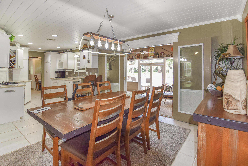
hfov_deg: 95.0
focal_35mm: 16
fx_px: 114
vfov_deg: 72.1
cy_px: 83
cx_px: 124
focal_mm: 11
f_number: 4.5
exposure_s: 1/100
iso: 800
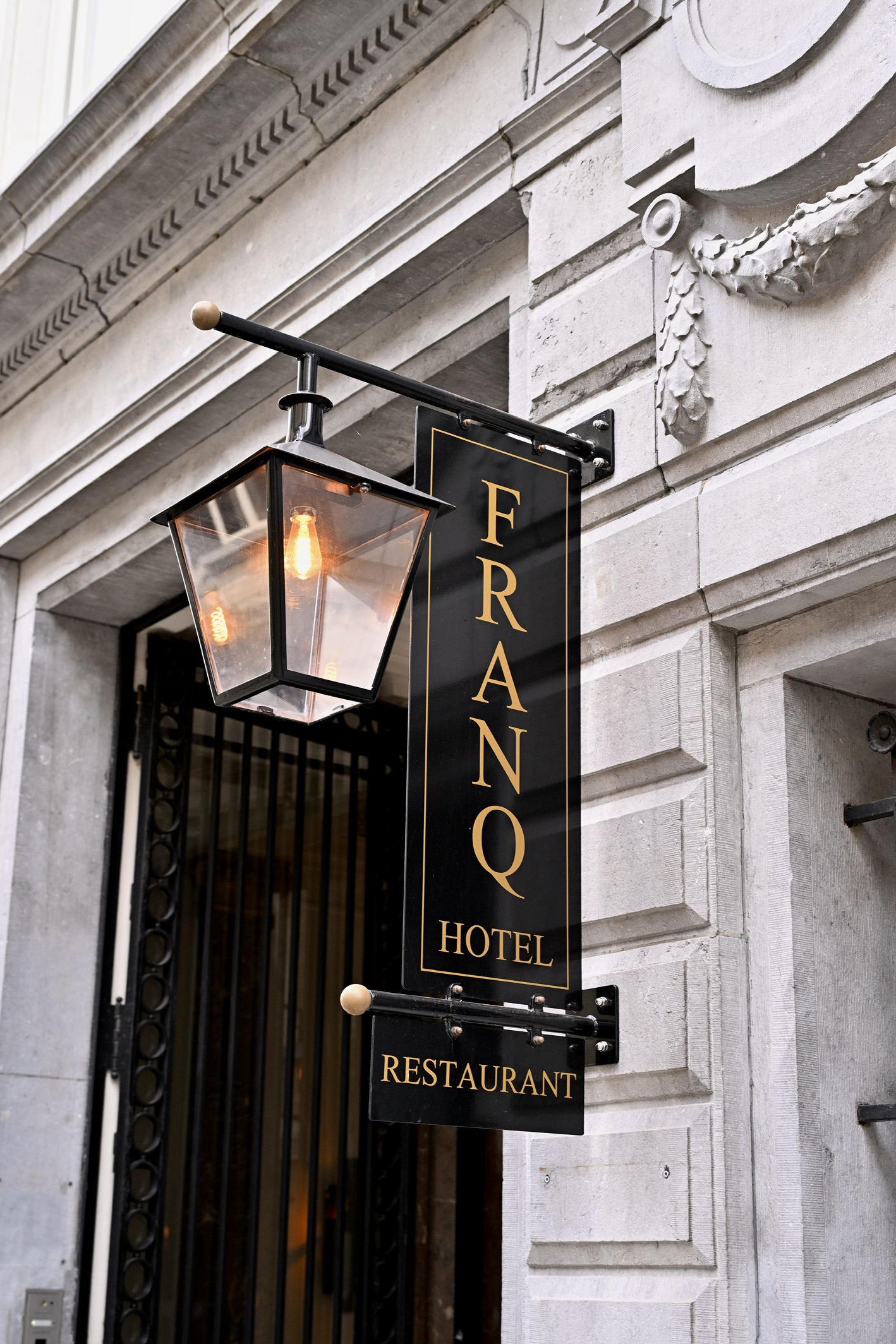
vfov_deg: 40.3
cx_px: 449
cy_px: 680
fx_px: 1830
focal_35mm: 49
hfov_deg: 27.5
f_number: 4
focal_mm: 48
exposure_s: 1/125
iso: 560
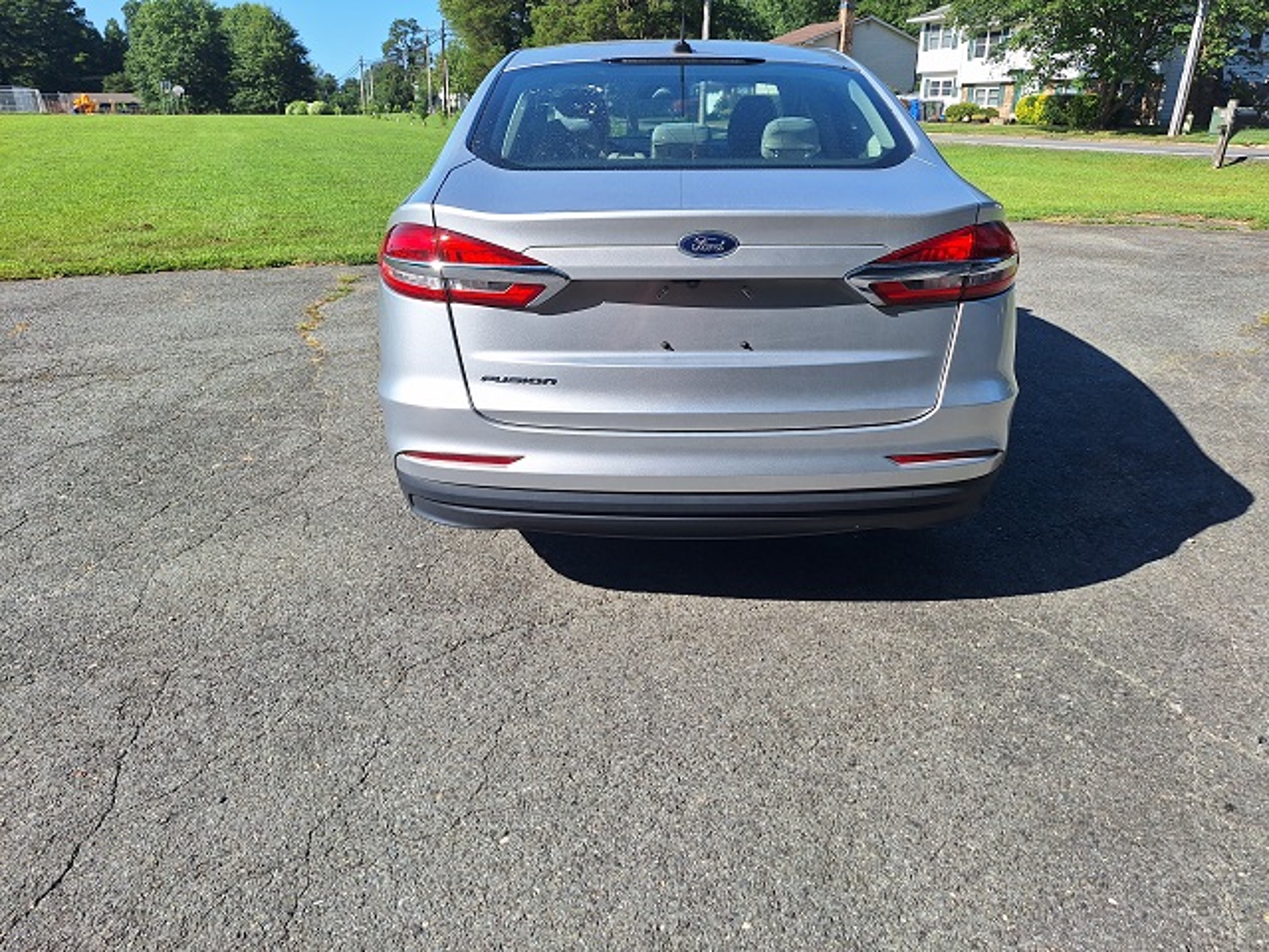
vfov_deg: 58.9
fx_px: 843
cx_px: 634
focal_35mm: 23
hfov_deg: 73.9
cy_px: 476
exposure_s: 1/2037
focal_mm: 5.54
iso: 40
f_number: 1.8
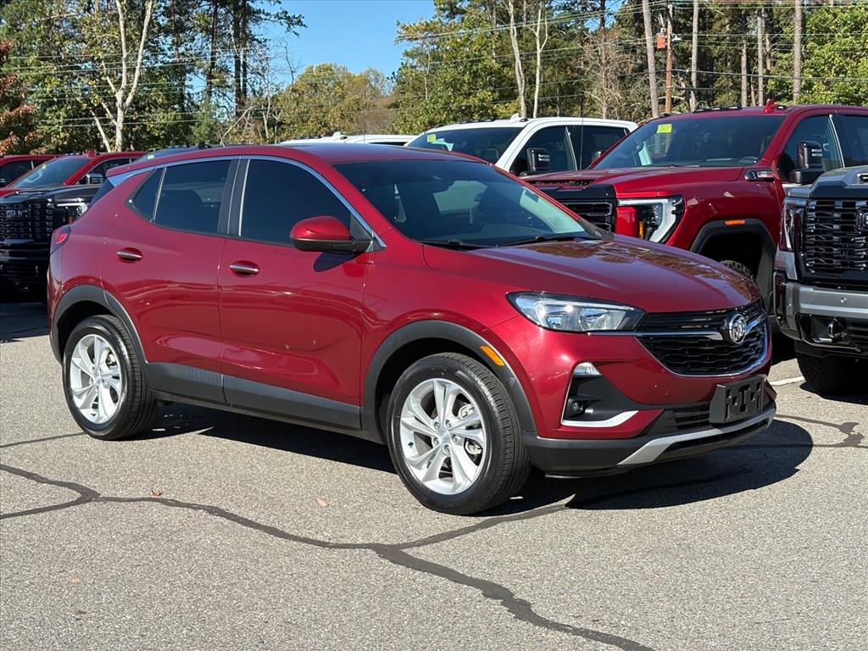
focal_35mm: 52
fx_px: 1304
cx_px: 434
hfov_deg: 36.8
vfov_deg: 28.0
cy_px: 326
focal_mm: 5.96
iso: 50
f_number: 1.6
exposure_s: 1/1848
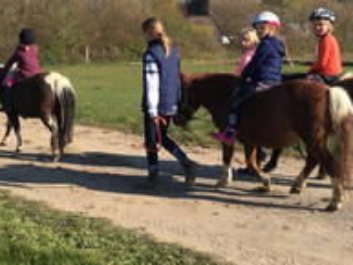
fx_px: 612
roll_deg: -0.5
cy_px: 40
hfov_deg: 31.5
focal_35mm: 60
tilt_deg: -0.1
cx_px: 80
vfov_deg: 23.9
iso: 25
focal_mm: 4.15
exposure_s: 1/974
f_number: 2.2
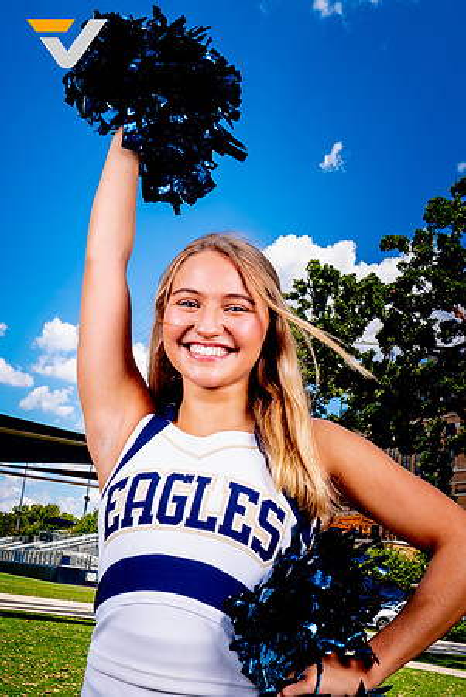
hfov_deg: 30.4
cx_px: 234
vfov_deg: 44.1
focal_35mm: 44
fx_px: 859
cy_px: 389
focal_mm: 24
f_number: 9
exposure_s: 1/125
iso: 100
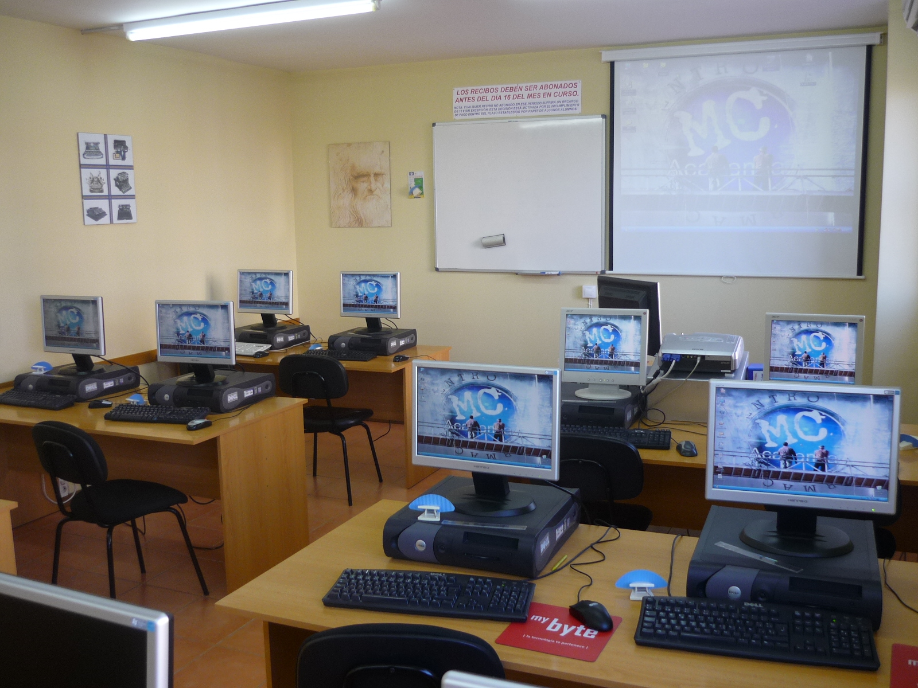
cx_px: 459
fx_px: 875
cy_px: 344
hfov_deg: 55.4
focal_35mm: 33
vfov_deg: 42.9
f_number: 2.8
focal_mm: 5.5
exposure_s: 1/40
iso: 100
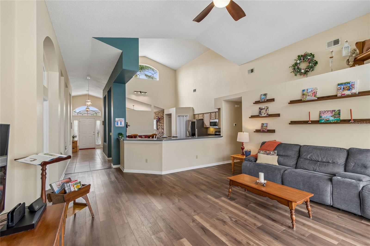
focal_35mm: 15
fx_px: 154
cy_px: 123
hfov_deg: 100.4
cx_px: 185
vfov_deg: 77.3
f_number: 7.1
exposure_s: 1/13
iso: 100
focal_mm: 10
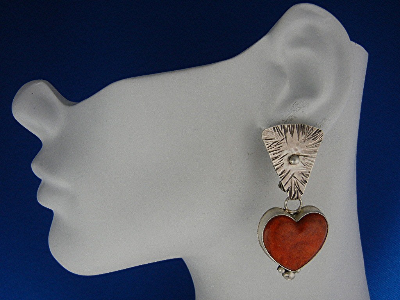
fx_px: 520
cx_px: 200
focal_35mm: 45
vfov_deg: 32.2
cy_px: 150
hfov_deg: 42.1
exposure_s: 1/60
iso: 274
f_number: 3.8
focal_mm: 8.1
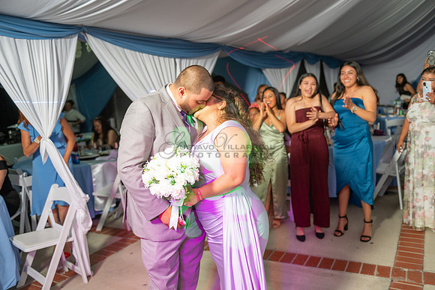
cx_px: 218
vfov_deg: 41.1
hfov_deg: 58.7
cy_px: 145
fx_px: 387
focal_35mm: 32
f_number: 2.8
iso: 250
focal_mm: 32
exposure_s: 1/125
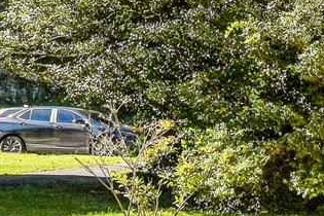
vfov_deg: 12.7
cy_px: 55
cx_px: 763
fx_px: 965
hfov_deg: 13.9
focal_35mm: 107
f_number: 8
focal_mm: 16.5
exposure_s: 1/400
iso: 100
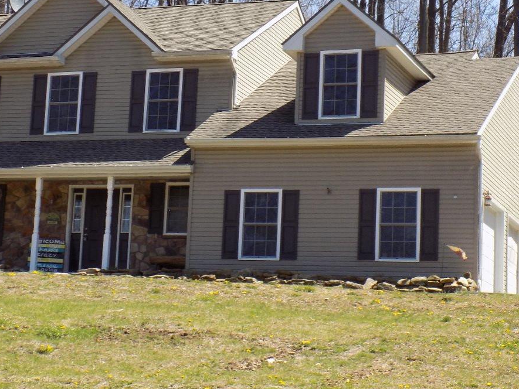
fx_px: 1440
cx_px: 171
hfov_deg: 20.4
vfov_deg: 15.3
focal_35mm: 96
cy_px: 98
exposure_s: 1/320
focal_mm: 10.5
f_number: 4
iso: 80
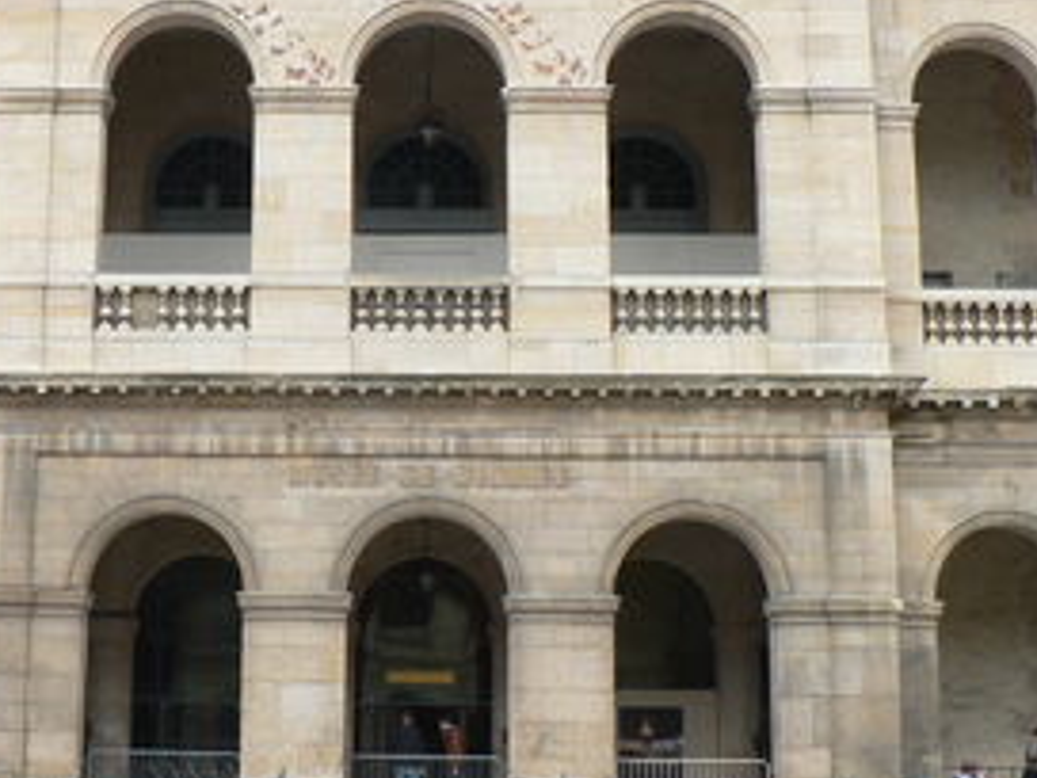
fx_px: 1887
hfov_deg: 30.5
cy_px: 347
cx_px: 332
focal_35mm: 63
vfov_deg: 23.3
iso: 64
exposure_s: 1/80
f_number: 3.6
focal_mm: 6
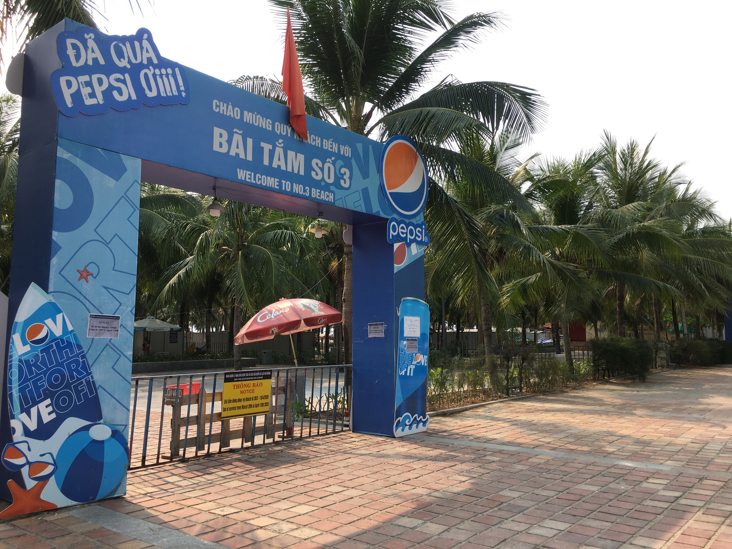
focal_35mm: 29
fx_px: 613
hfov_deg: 61.7
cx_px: 366
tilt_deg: +6.4
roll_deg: -0.6
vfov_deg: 48.2
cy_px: 274
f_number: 2.2
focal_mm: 4.15
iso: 25
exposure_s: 1/718
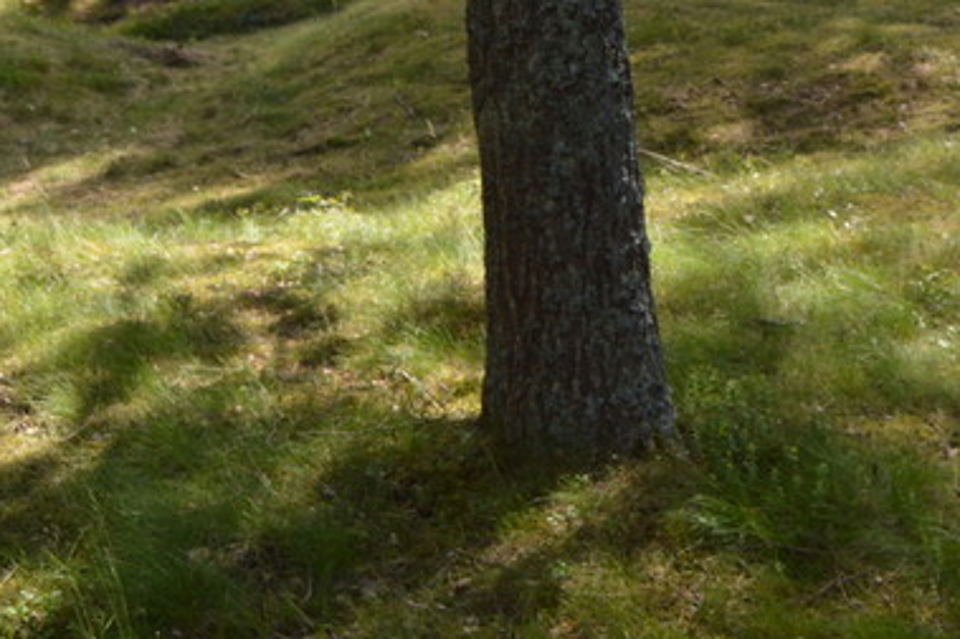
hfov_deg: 25.9
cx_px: 841
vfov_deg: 17.3
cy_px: -84
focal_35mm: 76
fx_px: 2025
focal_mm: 20
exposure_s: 1/160
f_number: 6.3
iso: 100
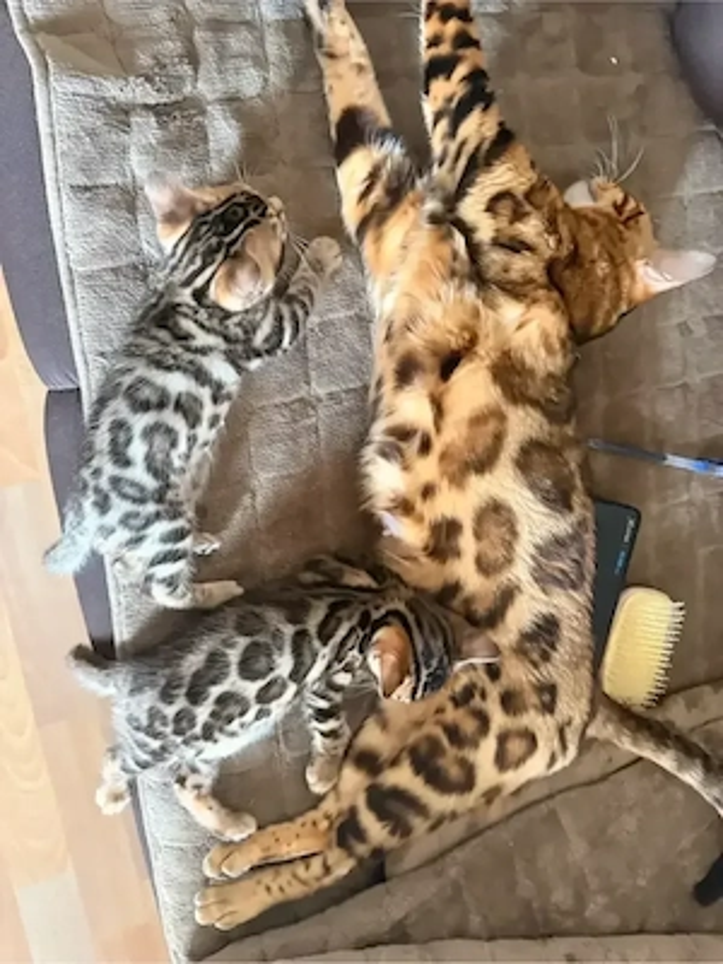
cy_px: 482
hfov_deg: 56.8
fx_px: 668
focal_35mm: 24
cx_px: 362
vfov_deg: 71.6
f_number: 1.78
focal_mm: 6.76
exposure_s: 1/40
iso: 800
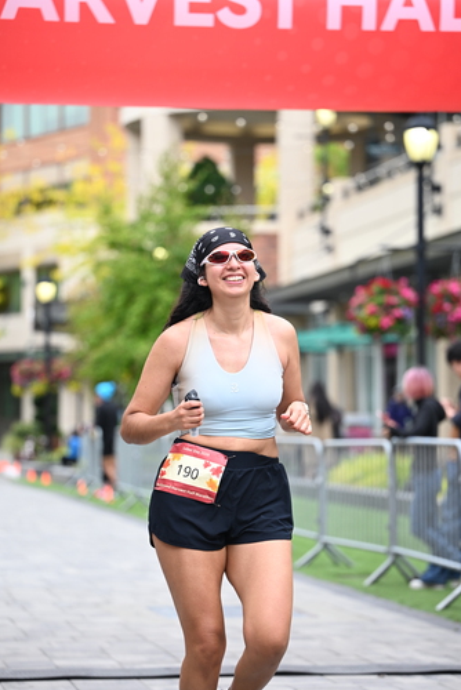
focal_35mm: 111
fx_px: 2129
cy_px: 377
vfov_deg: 18.4
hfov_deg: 12.4
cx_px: 239
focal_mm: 101
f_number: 2.8
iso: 640
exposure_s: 1/1600
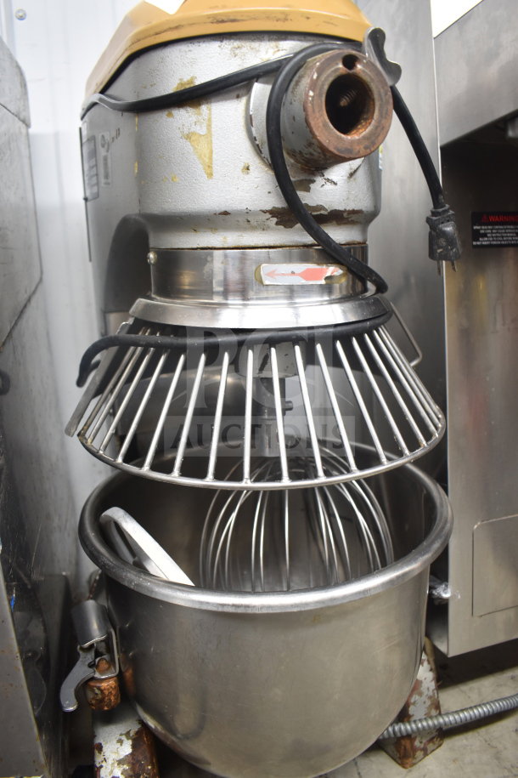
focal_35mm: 27
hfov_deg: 47.9
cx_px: 259
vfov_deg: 67.4
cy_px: 389
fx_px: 583
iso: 720
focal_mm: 18
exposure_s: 1/30
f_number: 3.5
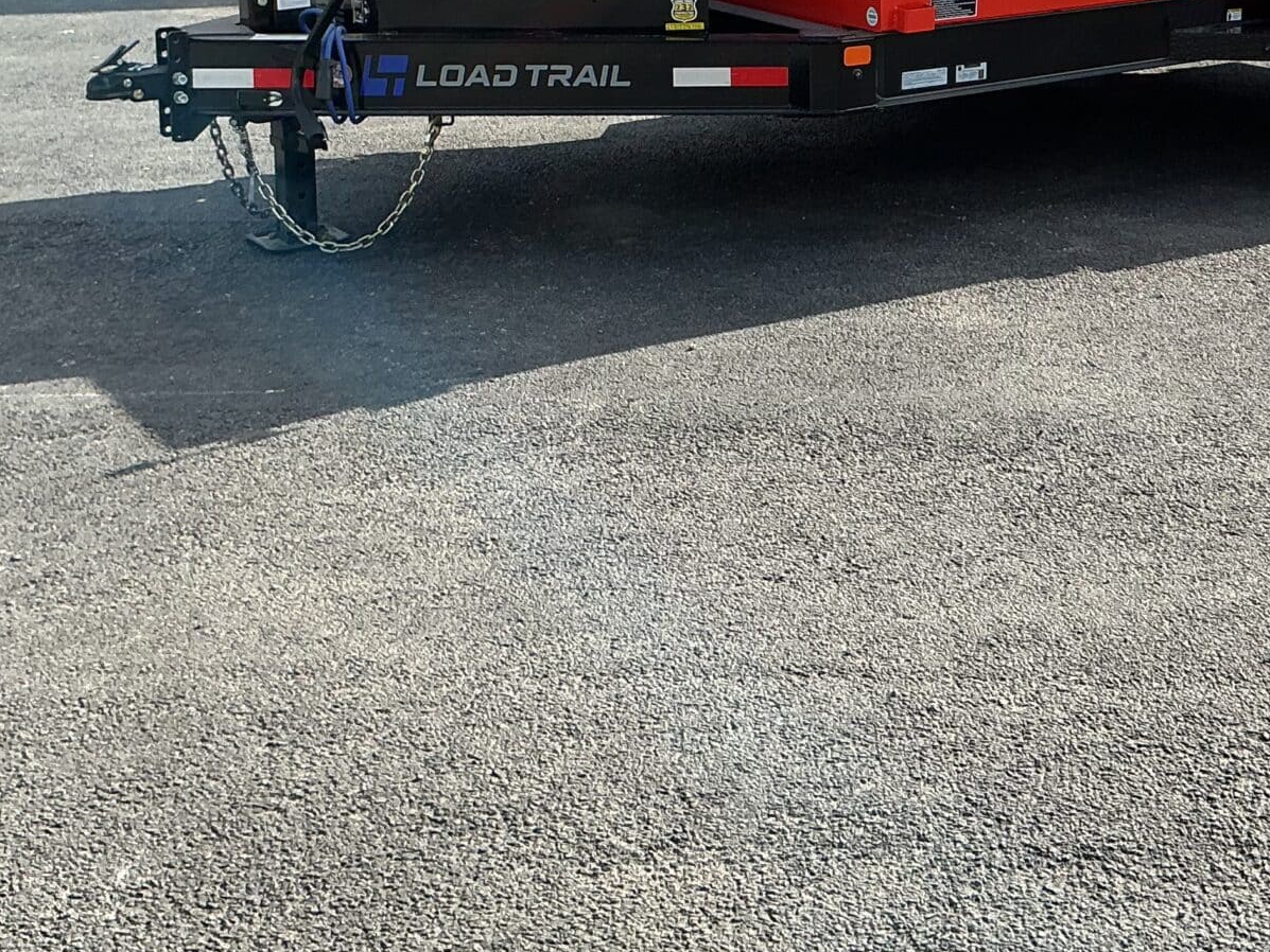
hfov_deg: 30.6
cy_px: 30
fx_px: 2275
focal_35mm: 62
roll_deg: +0.9
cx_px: 984
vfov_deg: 22.8
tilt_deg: -6.1
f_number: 1.8
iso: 25
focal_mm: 3
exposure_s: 1/1168
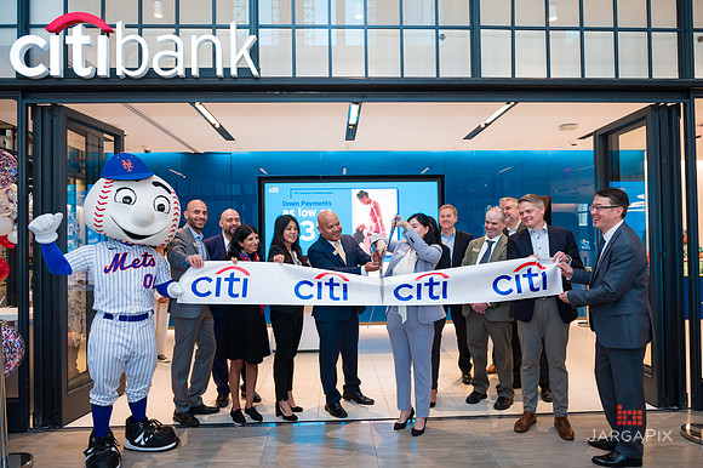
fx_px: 468
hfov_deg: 73.8
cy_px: 234
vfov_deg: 53.1
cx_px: 352
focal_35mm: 24
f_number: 4
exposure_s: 1/200
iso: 800
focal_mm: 24
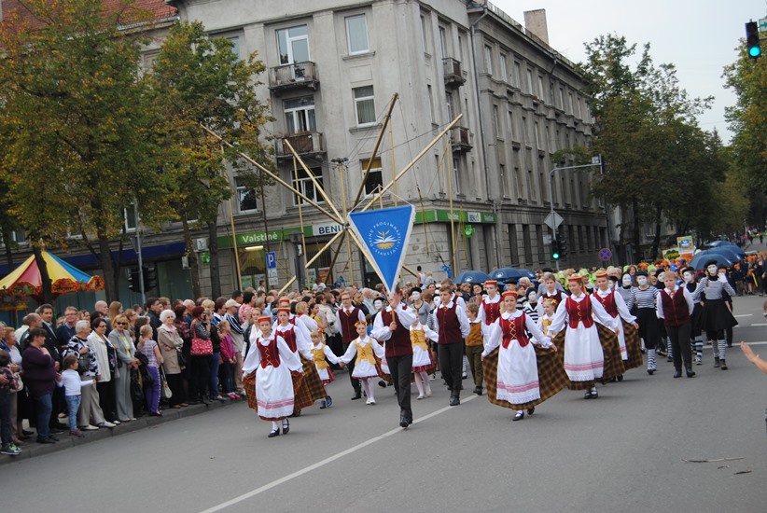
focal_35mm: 57
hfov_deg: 35.0
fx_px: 1216
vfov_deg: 23.8
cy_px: 256
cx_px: 384
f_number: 5.6
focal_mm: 38
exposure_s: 1/125
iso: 100
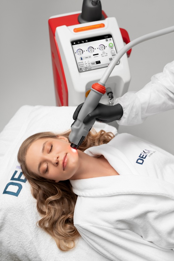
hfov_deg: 33.4
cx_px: 87
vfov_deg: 48.5
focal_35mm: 40
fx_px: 290
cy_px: 130
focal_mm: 40
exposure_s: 1/160
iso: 160
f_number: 2.8
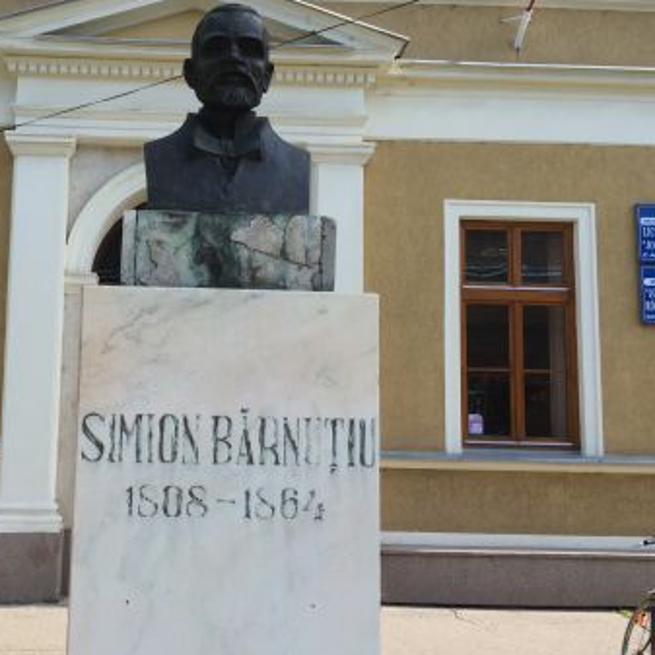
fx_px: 813
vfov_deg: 43.9
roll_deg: -1.1
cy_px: 329
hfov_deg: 43.1
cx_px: 208
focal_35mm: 38
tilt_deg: +4.2
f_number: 2.2
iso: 32
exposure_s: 1/707
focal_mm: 4.15
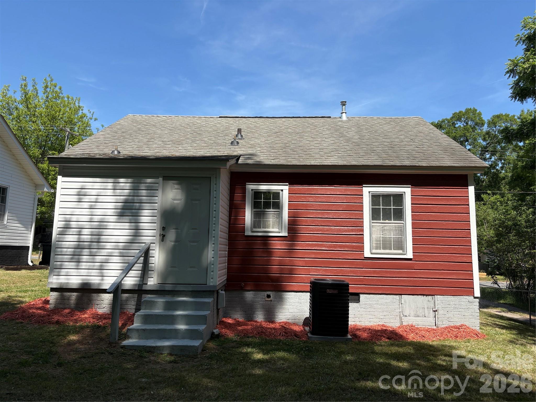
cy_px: 201
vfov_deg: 53.1
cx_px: 268
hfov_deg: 67.3
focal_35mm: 26
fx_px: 403
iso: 50
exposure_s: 1/2538
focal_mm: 5.96
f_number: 1.6
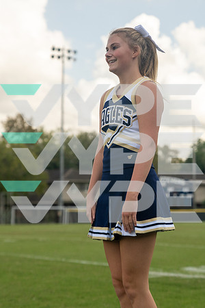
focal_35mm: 100
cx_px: 102
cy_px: 154
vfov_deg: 20.3
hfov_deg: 13.6
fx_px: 858
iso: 800
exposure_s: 1/800
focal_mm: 67
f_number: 3.5
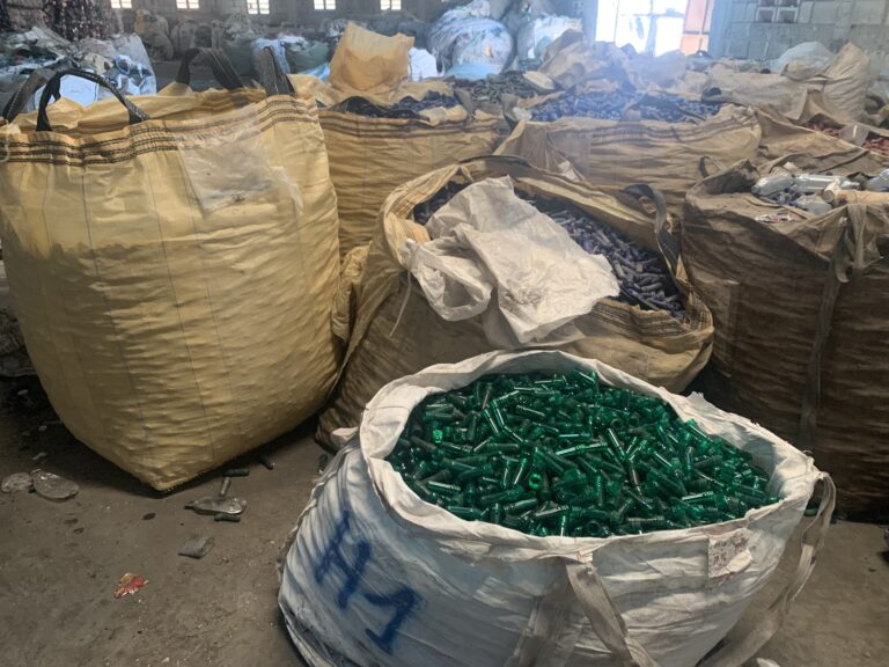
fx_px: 668
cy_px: 334
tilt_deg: -24.1
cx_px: 444
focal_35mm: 26
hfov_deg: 67.3
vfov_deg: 53.1
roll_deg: -0.6
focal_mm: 4.25
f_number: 1.8
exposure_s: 1/50
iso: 400
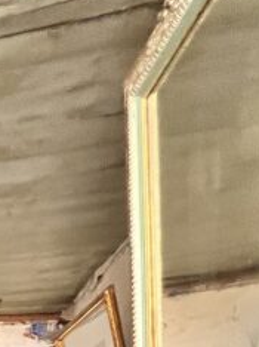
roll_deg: -5.4
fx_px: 570
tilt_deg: +0.1
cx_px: -292
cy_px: 501
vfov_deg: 26.2
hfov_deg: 16.9
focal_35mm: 57
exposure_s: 1/99
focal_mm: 1.57
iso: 250
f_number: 1.8
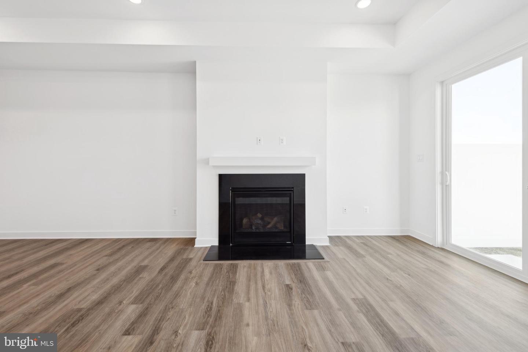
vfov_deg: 81.2
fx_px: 205
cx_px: 264
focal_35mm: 14
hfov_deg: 104.3
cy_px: 176
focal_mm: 14
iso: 64
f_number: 8
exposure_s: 1/8
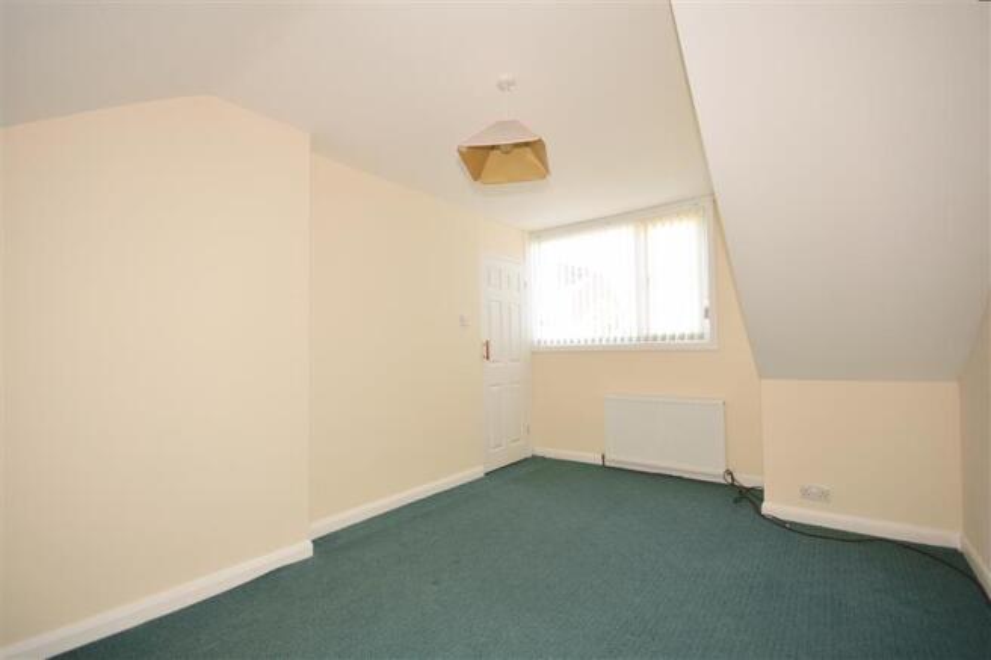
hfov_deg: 100.4
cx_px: 496
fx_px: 413
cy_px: 330
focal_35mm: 15
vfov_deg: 77.3
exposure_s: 1/60
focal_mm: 10
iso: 400
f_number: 5.6
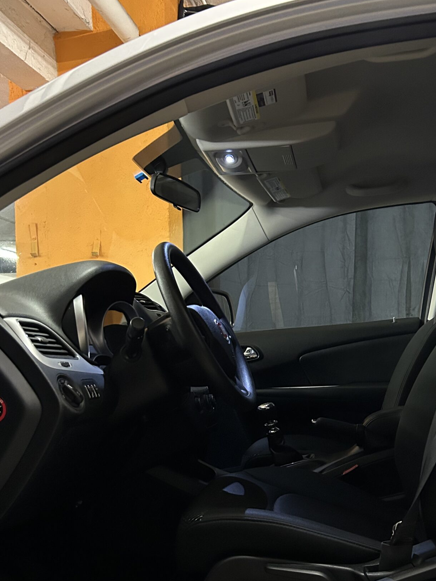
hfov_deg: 34.8
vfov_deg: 45.1
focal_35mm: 41
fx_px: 688
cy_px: 388
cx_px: 297
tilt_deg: -2.2
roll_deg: -0.2
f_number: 1.5
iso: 500
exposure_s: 1/25
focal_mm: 5.7
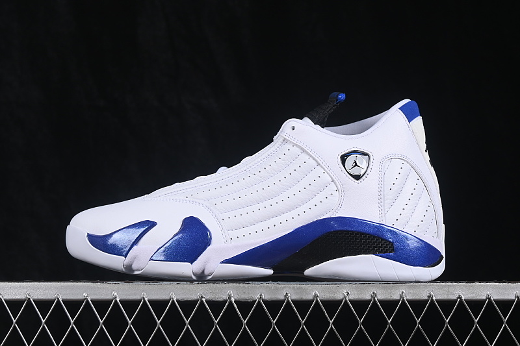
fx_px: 1083
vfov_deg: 18.2
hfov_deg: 27.0
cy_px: 173
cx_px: 260
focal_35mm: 75
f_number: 8
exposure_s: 1/80
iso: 160
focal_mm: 50
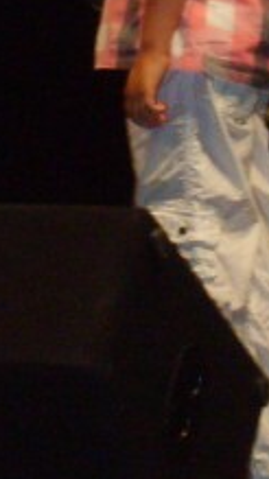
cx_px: -48
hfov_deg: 3.3
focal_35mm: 366
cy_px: -153
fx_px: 4646
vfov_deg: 5.9
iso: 253
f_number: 4.6
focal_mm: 15.5
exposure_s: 1/60
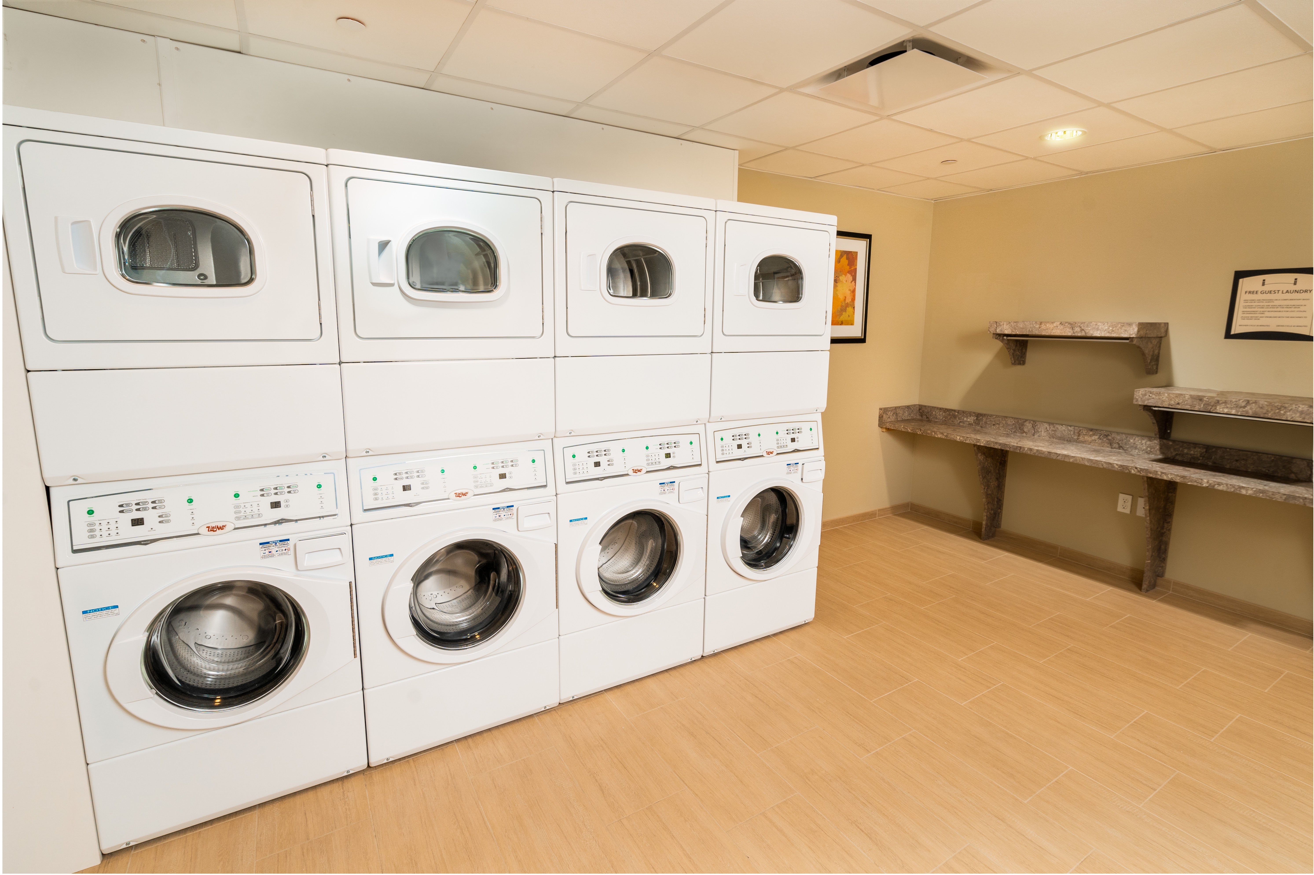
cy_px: 438
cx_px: 657
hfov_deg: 96.8
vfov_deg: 73.7
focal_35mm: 16
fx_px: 584
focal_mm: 16
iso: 400
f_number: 8
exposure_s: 1/125
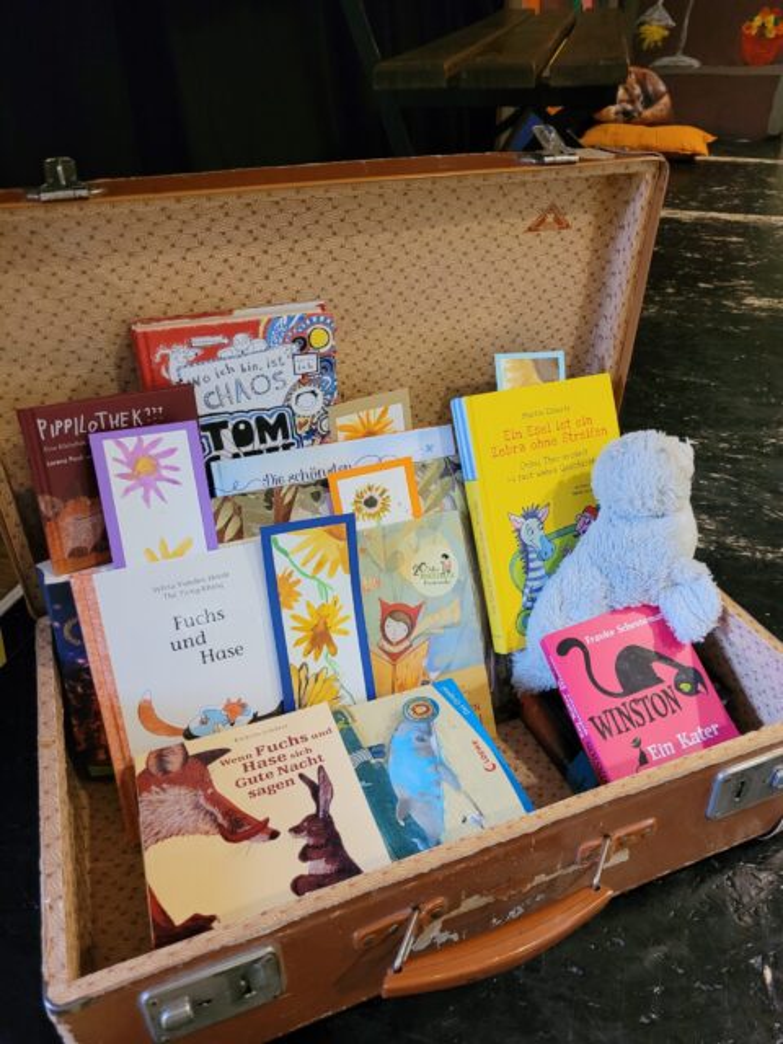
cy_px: 522
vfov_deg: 67.3
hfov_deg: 53.1
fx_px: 784
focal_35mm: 26
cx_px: 392
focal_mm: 5.4
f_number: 1.8
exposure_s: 1/50
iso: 500
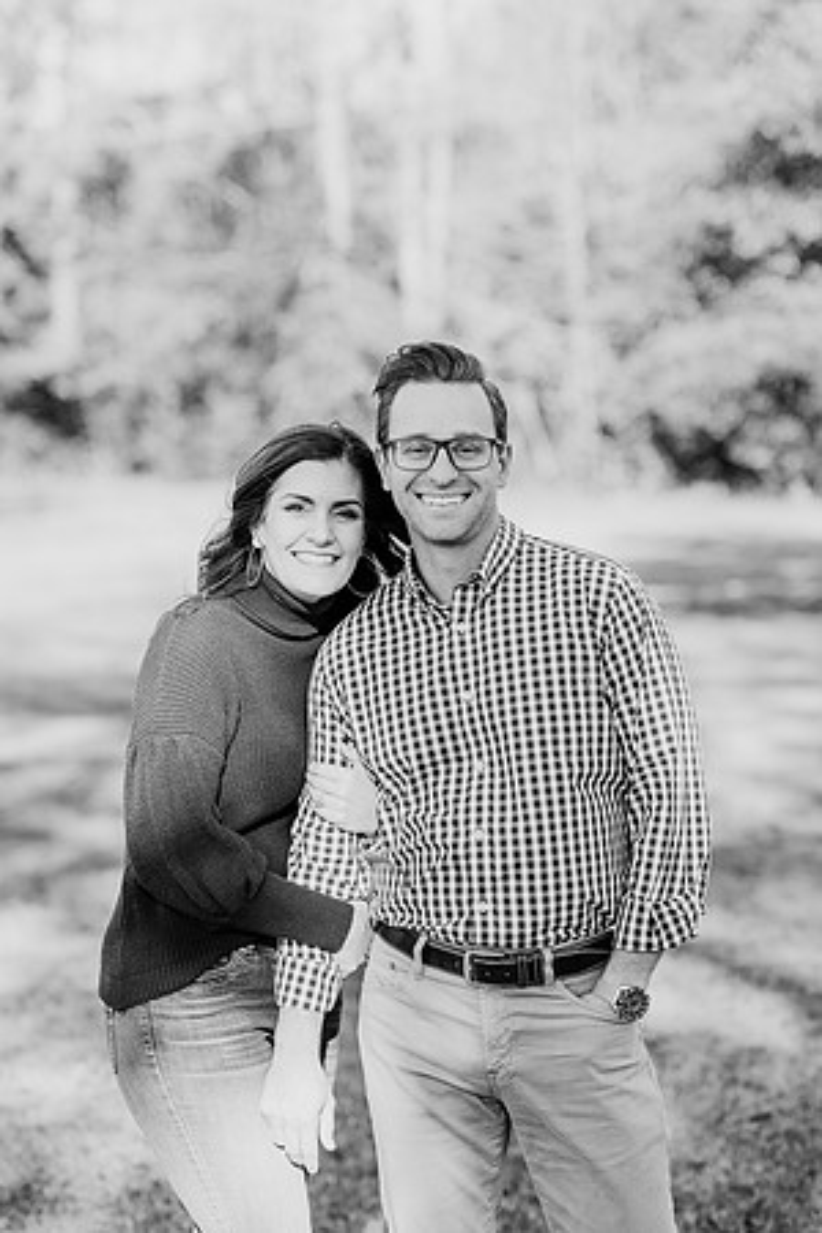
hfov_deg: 16.1
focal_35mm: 85
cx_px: 411
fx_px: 2911
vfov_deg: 23.9
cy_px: 616
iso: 200
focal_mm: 85
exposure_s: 1/1000
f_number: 2.5
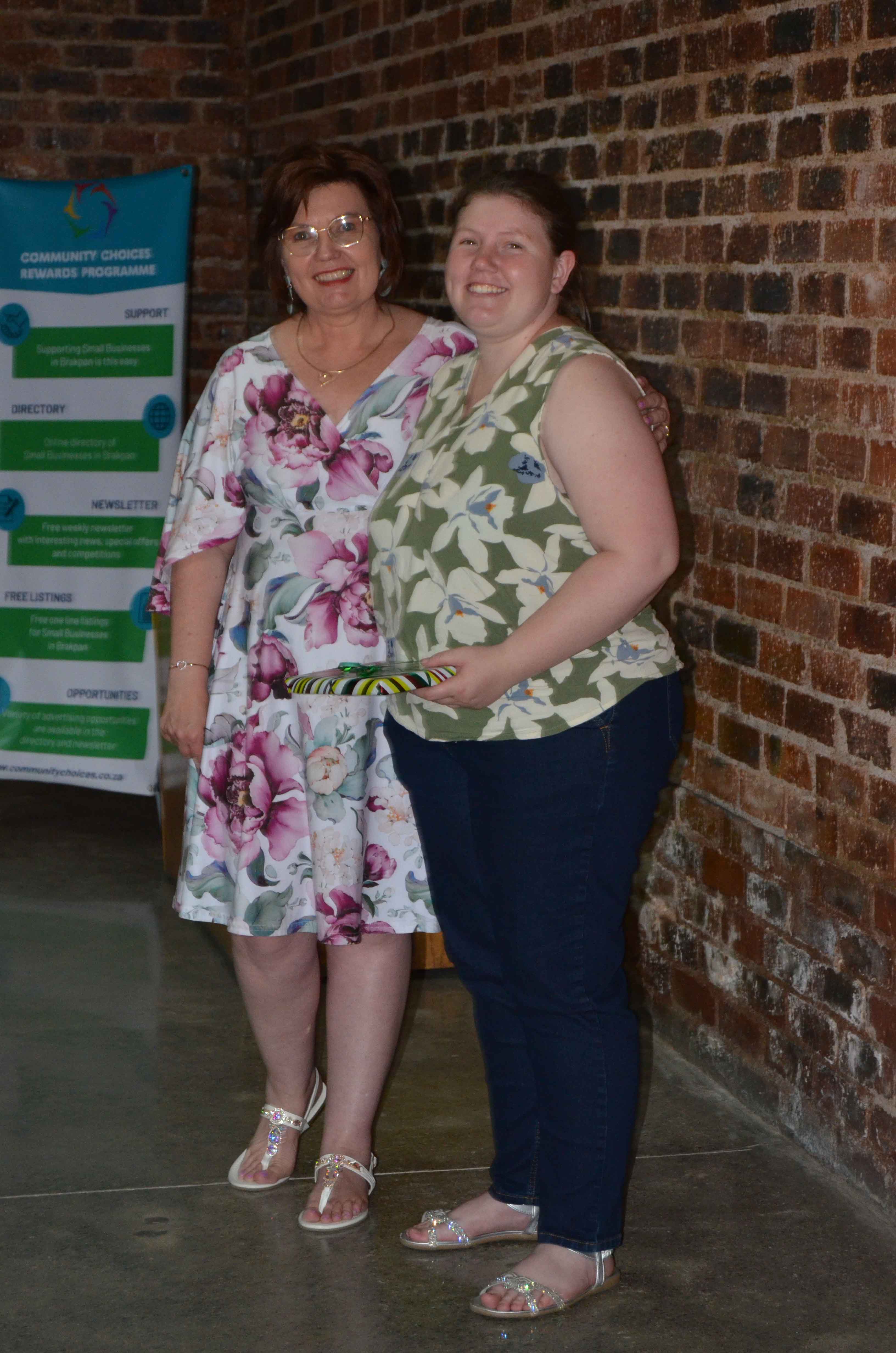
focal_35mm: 82
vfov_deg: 24.7
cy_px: 676
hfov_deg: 16.5
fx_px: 3094
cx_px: 448
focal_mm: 55
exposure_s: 1/60
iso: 1600
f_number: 5.6
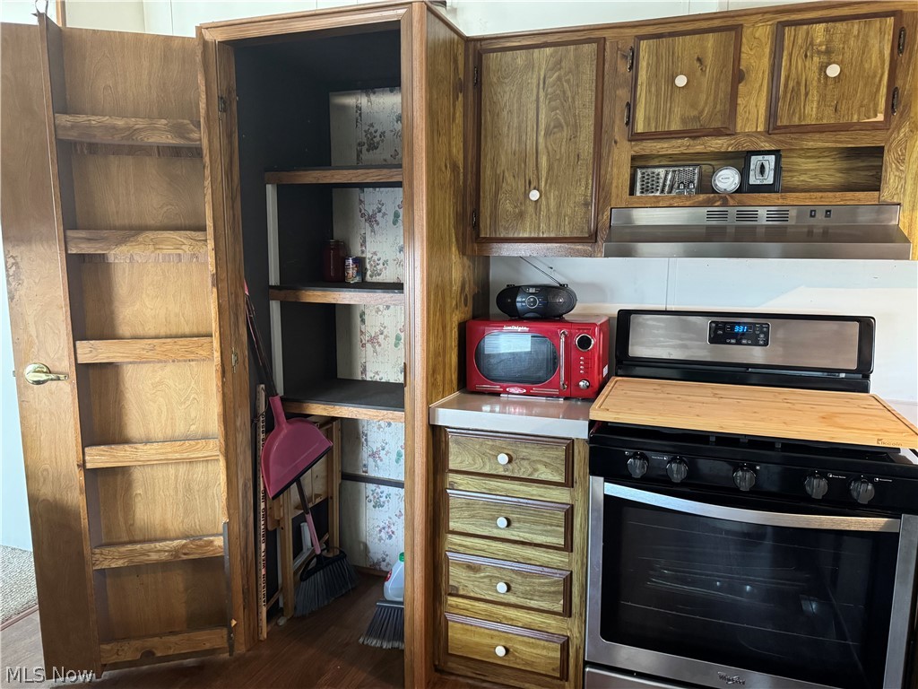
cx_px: 459
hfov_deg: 71.6
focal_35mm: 24
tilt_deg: -9.2
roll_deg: -0.8
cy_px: 344
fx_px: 636
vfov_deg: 56.8
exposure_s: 1/60
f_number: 1.78
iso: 640
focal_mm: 6.76
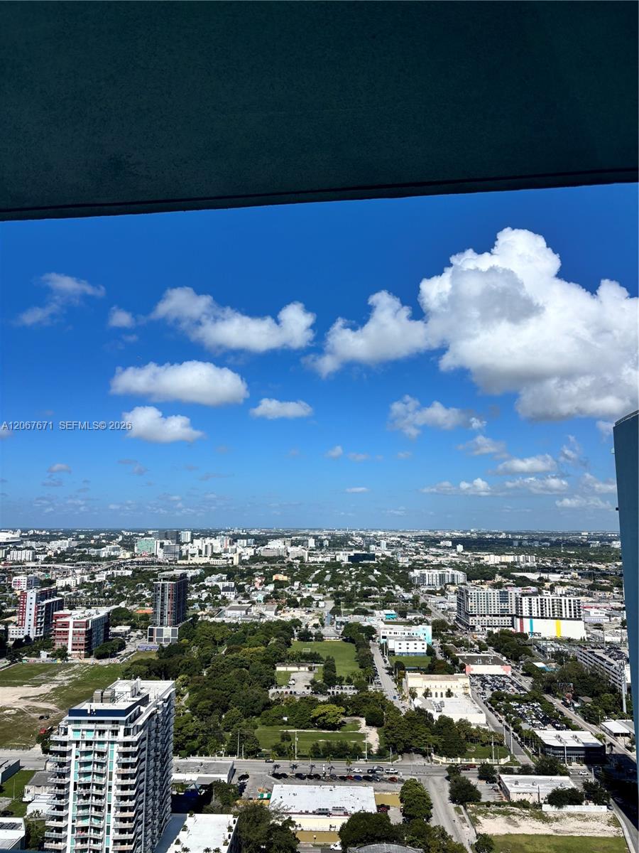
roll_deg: -0.5
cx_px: 320
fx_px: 640
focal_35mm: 26
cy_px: 426
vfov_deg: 67.3
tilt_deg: +8.4
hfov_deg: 53.1
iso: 50
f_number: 1.6
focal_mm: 5.96
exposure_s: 1/4255
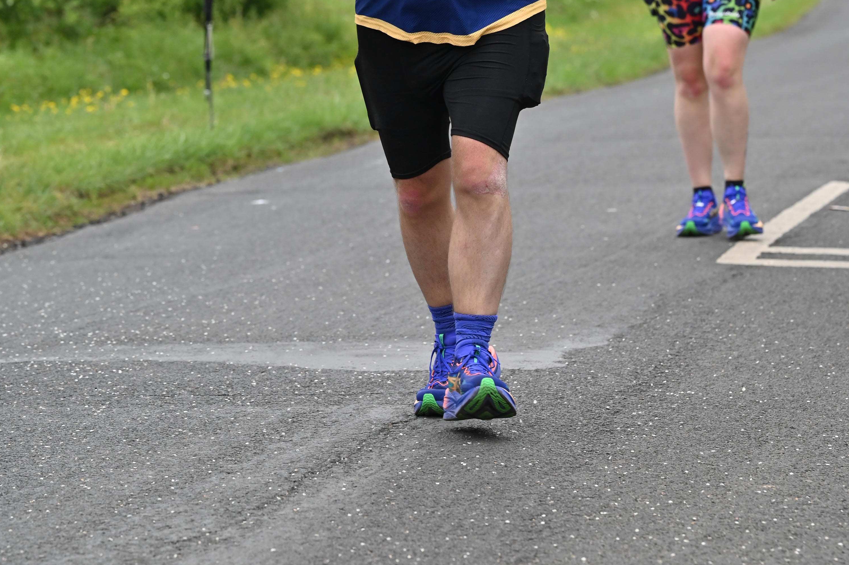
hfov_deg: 9.8
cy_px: 59
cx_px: 423
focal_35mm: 211
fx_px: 4975
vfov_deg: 6.5
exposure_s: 1/800
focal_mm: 140
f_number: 6.3
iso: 900
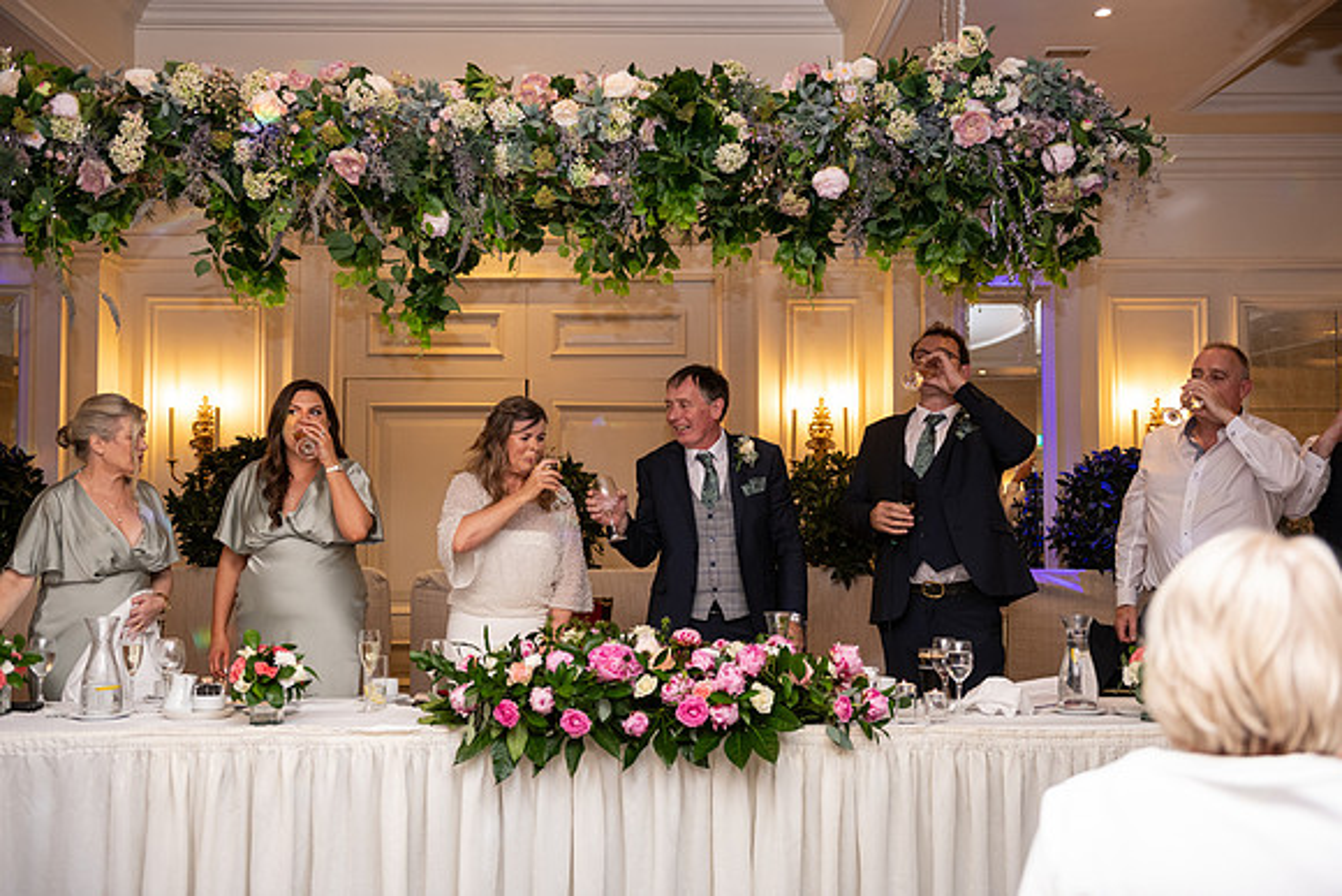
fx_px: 1566
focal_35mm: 42
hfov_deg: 46.4
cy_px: 448
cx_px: 671
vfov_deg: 31.9
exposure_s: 1/160
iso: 640
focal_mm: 42
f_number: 3.5
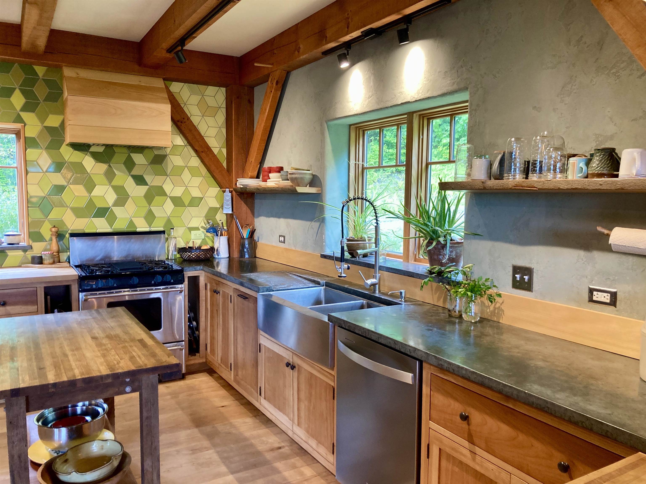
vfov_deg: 49.7
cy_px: 242
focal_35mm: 28
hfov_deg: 63.4
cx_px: 323
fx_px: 523
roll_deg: -0.9
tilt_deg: -5.2
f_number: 1.8
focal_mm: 3.99
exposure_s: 1/60
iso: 125
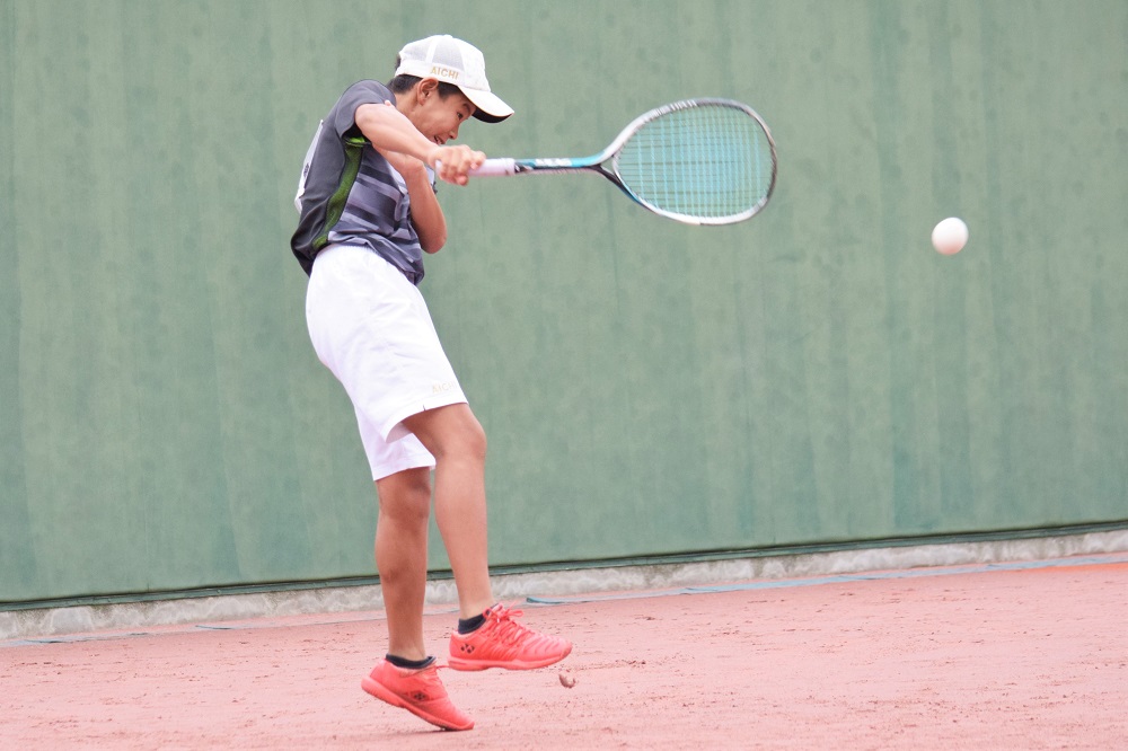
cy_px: 376
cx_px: 564
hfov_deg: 13.0
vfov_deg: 8.7
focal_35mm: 158
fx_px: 4933
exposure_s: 1/1250
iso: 1250
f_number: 4.8
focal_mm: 105
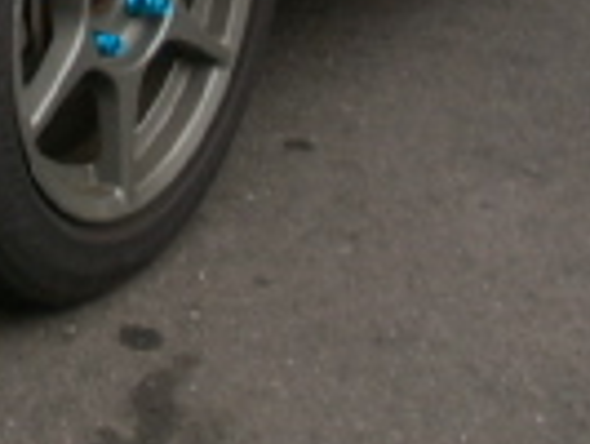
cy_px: -391
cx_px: -173
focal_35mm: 125
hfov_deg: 15.0
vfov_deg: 11.0
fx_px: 2132
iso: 100
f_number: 2.6
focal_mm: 4.65
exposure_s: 1/320
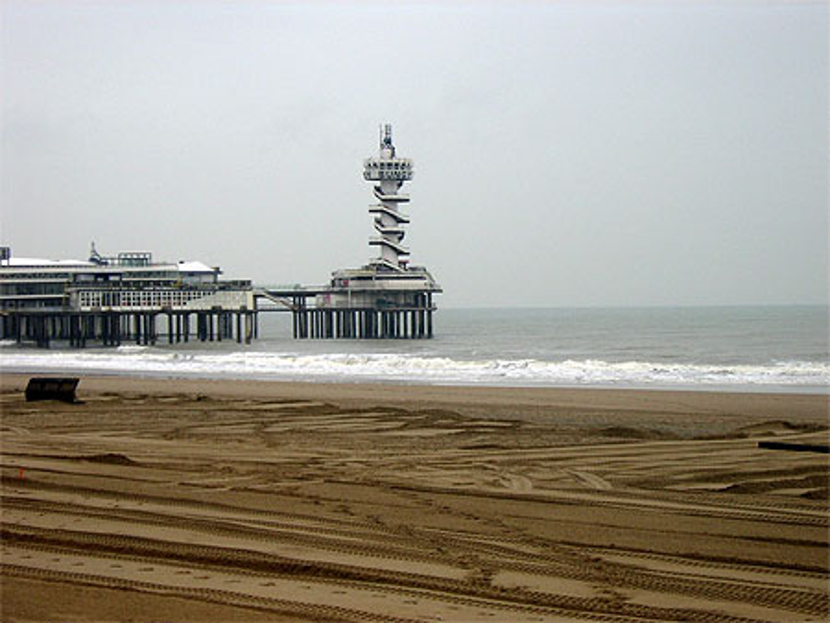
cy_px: 312
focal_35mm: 84
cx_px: 415
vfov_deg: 17.6
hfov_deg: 23.3
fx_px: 2015
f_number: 4.3
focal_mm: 13.96
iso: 50
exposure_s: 1/162
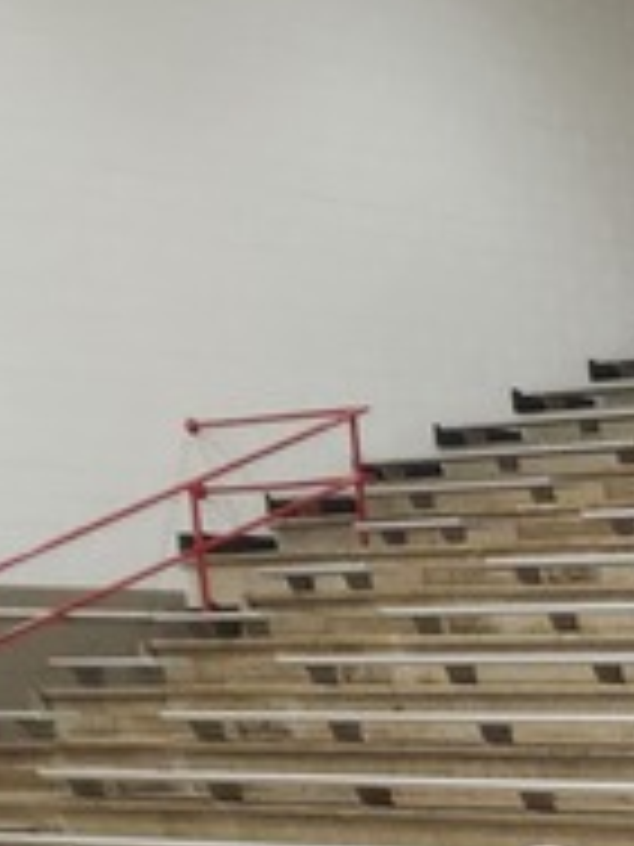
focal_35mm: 125
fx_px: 3053
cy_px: 1318
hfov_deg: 9.9
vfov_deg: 14.6
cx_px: 1668
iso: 160
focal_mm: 5.4
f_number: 1.8
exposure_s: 1/120
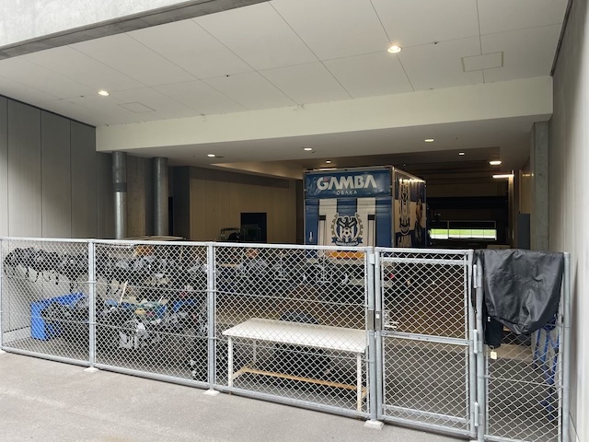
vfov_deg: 53.1
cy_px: 221
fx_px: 442
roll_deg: +0.4
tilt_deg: -1.1
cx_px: 294
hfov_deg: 67.3
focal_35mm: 26
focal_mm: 4.2
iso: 125
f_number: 1.6
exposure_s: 1/121
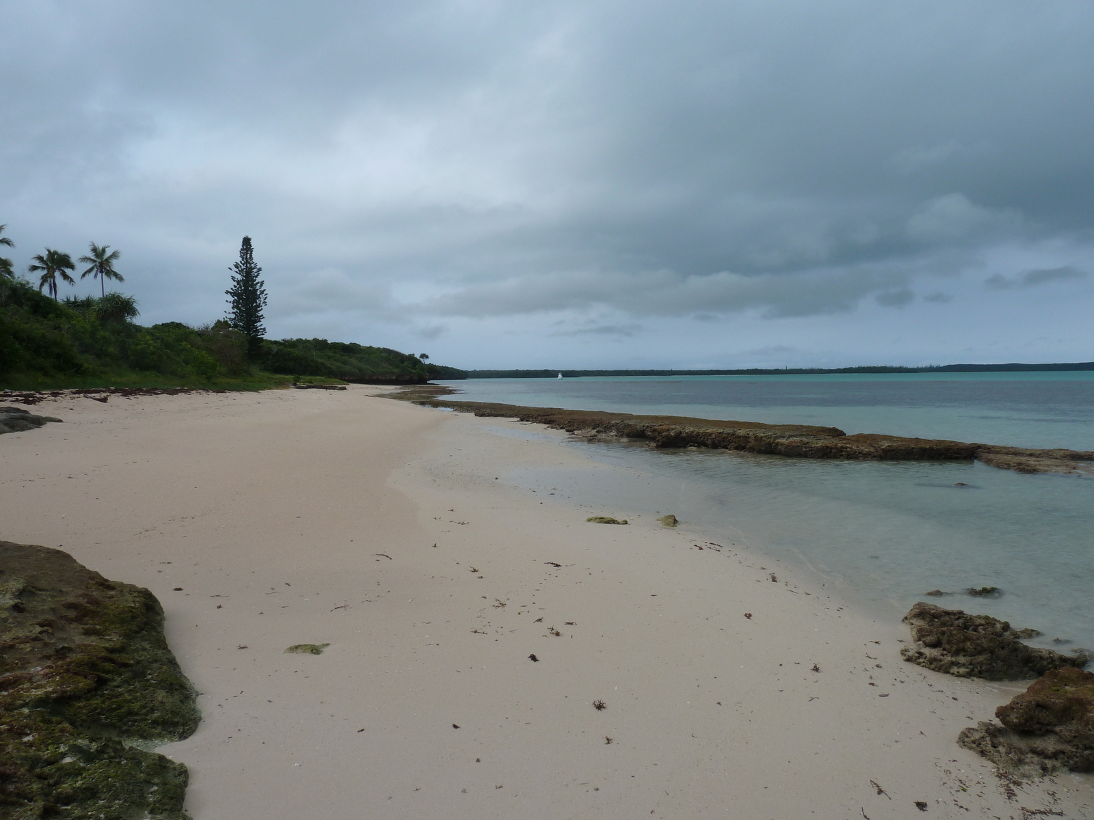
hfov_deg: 69.4
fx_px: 790
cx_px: 547
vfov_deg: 54.9
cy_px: 410
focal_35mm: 25
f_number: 4.5
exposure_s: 1/400
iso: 80
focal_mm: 4.1
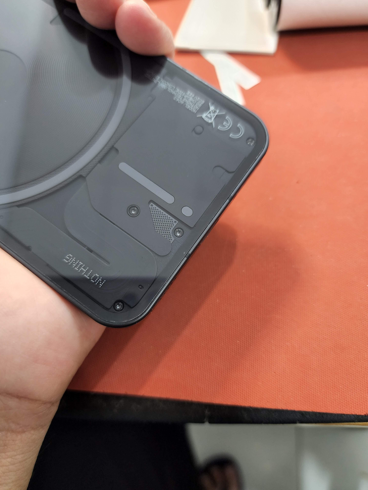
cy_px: 245
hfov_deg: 58.9
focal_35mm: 23
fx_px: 326
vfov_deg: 73.9
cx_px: 184
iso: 500
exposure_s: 1/100
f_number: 1.8
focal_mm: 6.4
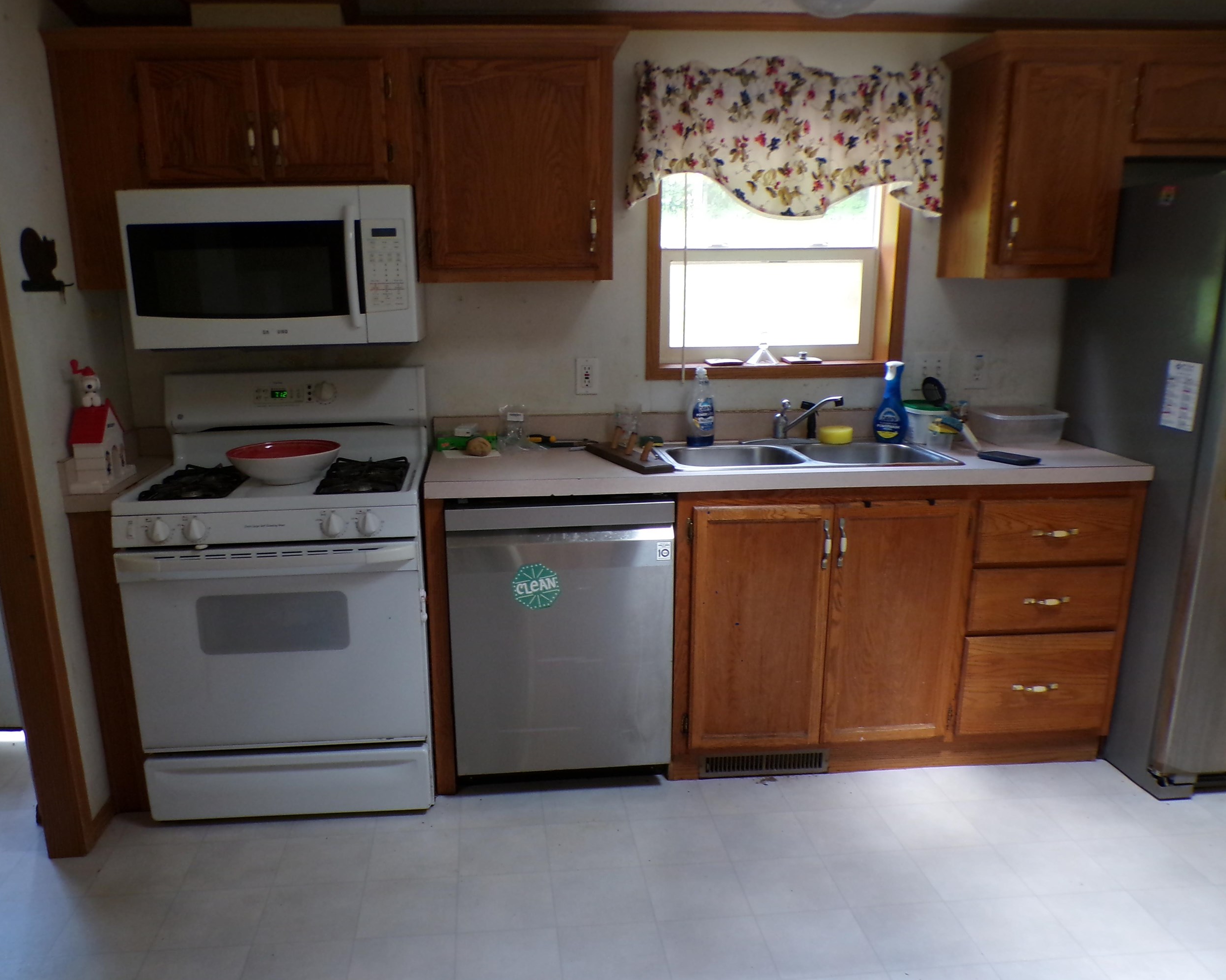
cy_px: 559
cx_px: 568
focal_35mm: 29
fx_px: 1052
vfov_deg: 49.8
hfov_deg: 60.4
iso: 284
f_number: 3
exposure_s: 1/17
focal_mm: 4.3
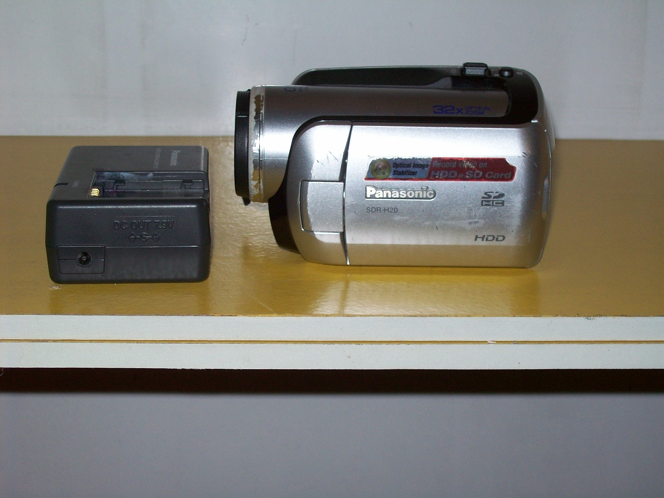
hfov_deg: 27.8
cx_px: 332
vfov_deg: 21.0
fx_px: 1343
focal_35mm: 70
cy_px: 249
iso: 80
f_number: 3.8
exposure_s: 1/97.2
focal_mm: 11.6
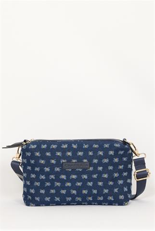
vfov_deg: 23.1
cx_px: 78
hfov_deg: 15.6
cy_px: 116
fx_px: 567
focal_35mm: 88
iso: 1600
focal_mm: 58.6
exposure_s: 1/125
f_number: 7.1
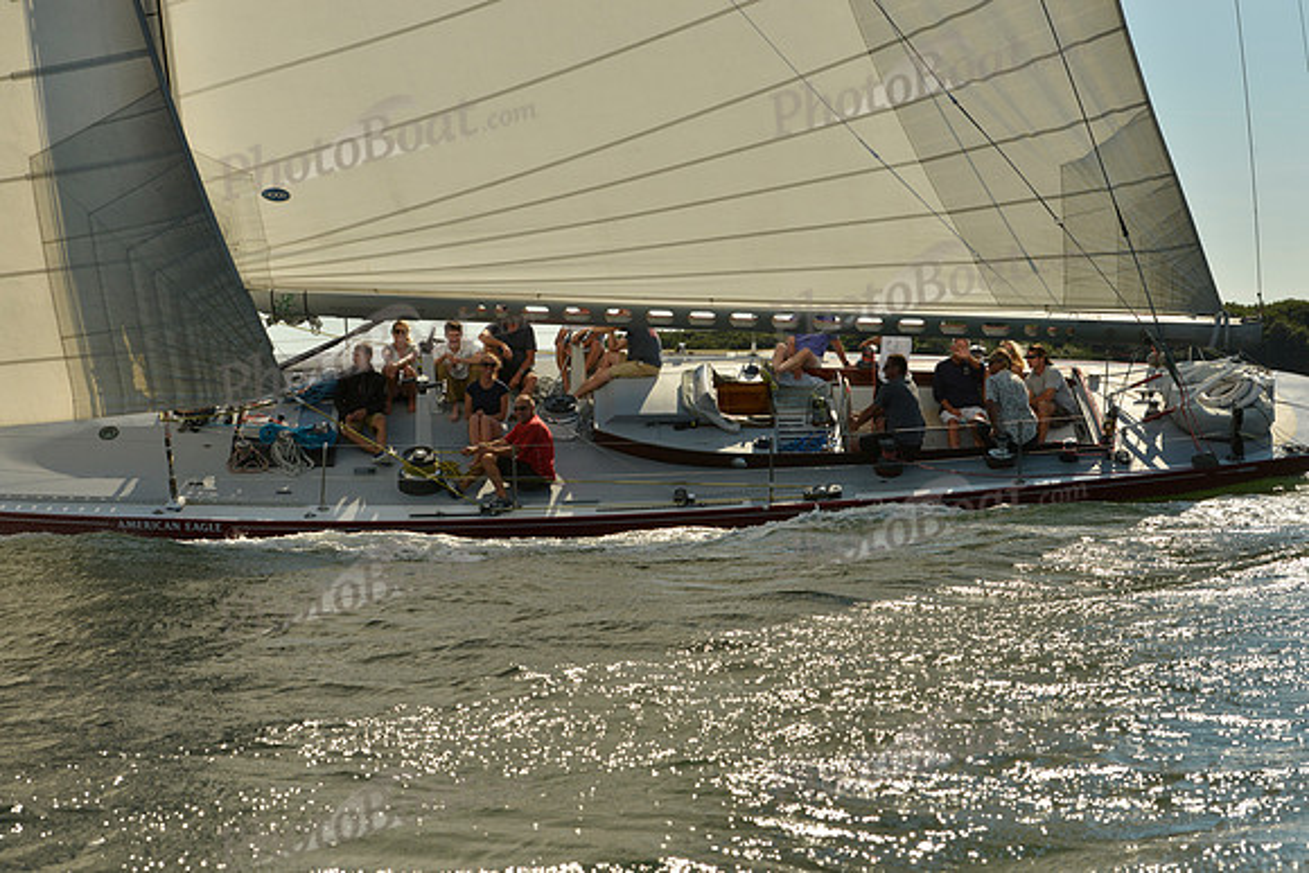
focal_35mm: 70
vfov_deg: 19.5
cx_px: 654
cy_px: 436
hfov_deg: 28.8
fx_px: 2546
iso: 280
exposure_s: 1/1000
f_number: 11
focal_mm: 70
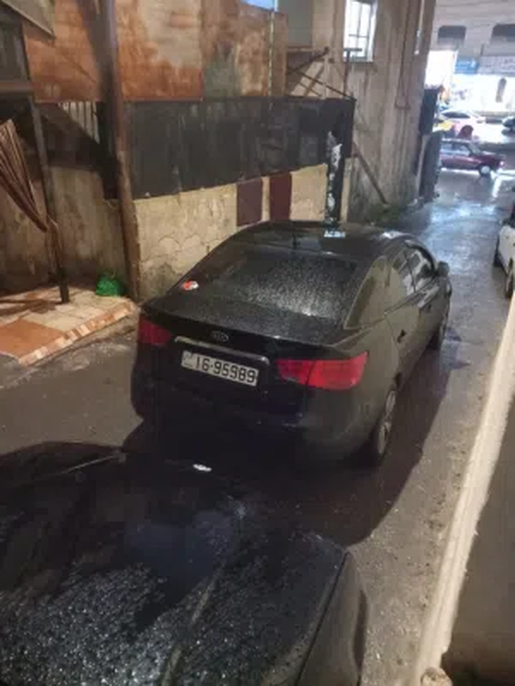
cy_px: 343
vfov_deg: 65.3
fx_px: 536
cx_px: 258
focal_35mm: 27
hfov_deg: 51.4
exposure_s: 1/15
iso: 1600
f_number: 1.8
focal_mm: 4
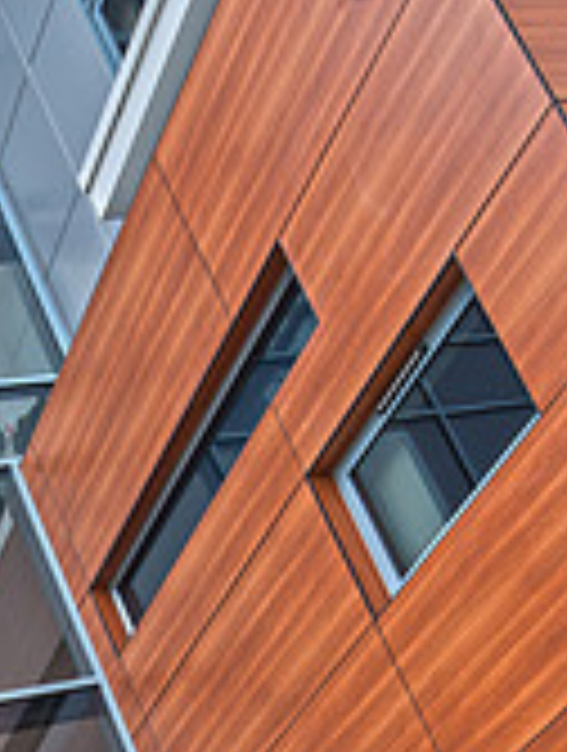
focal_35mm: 80
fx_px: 1741
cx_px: 79
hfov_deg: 18.3
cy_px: 851
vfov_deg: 22.8
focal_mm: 31
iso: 400
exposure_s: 1/40
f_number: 10
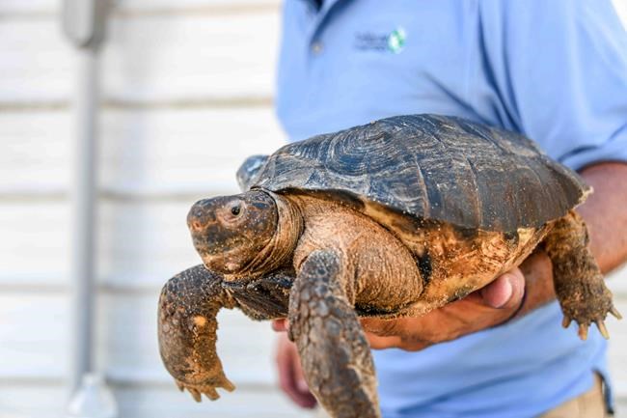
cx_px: 314
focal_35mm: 40
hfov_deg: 48.5
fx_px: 696
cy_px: 209
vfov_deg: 33.4
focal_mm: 40
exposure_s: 1/250
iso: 400
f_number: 4
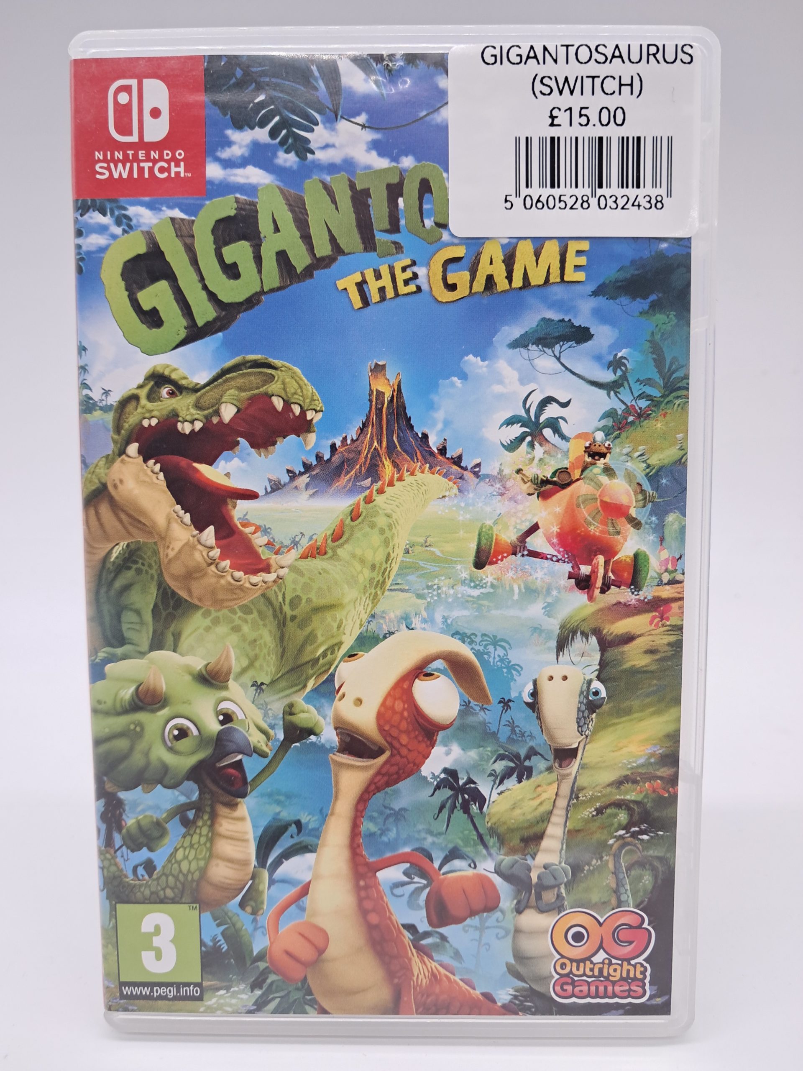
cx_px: 402
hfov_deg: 51.4
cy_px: 536
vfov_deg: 65.3
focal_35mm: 27
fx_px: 835
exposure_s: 1/60
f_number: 1.8
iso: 64
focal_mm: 4
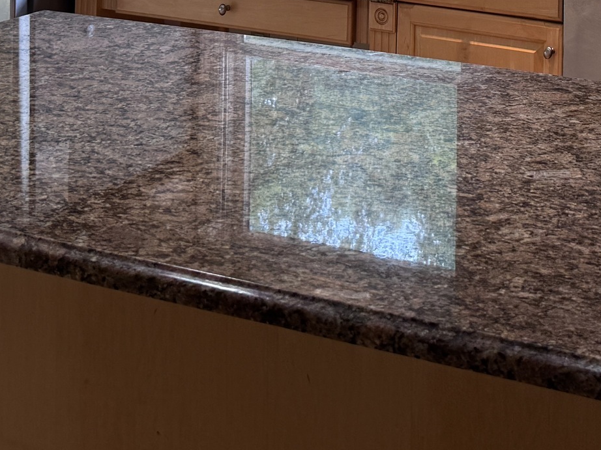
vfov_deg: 16.4
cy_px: -274
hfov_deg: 24.0
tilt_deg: -2.4
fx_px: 1389
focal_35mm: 80
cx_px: 484
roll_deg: -1.4
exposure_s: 1/120
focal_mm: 6.76
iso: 64
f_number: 1.78
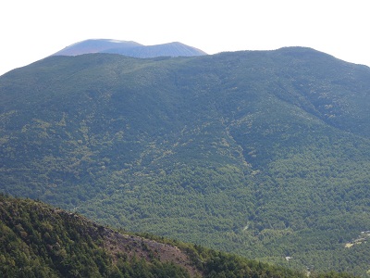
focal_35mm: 100
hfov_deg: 19.6
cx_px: 185
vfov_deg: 14.8
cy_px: 139
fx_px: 1069
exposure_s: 1/400
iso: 160
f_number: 5.5
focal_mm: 17.9
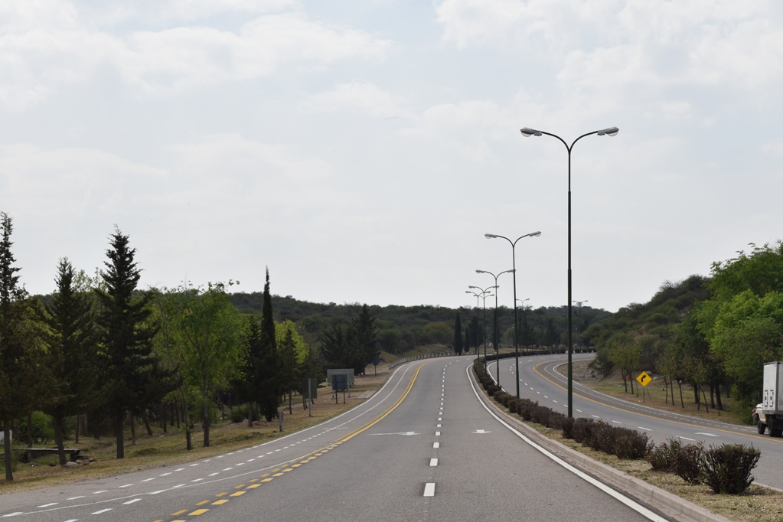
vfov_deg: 18.2
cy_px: 261
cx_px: 392
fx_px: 1631
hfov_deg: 27.0
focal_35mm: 75
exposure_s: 1/200
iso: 100
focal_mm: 50
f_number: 13
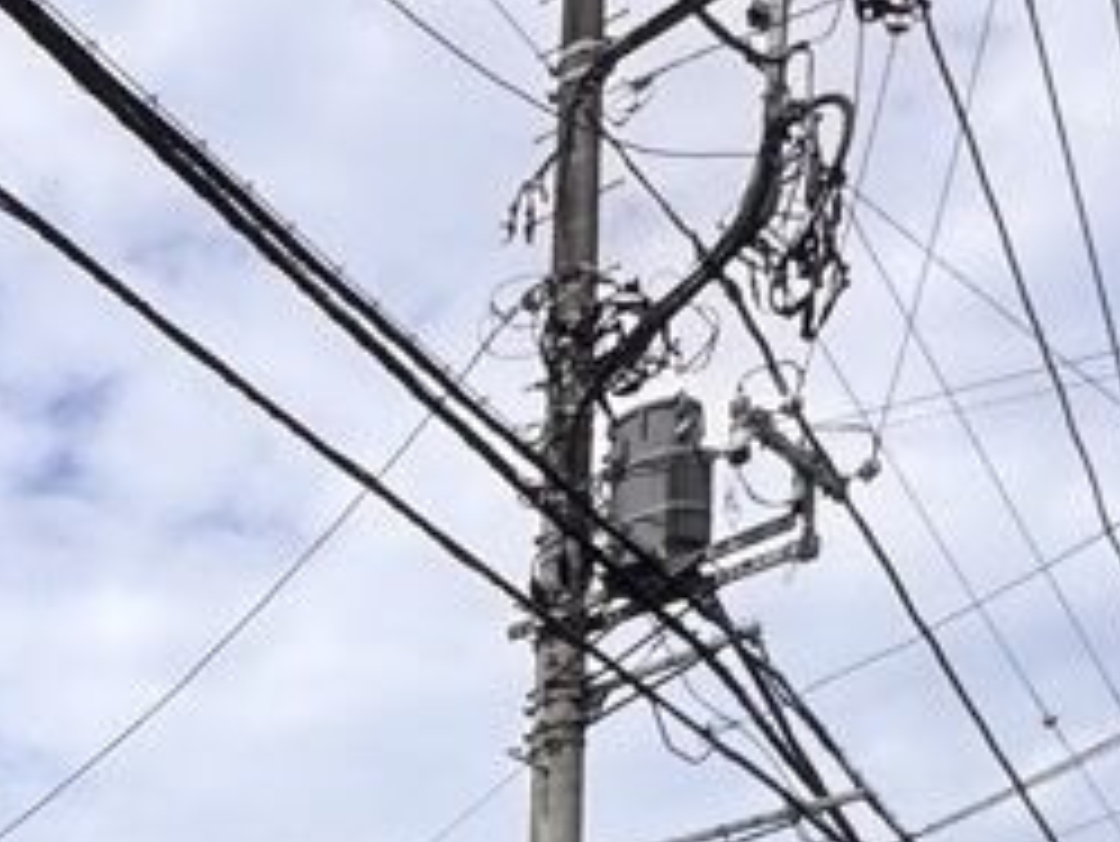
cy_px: 1869
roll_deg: +0.5
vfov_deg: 14.9
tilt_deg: -2.5
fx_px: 2331
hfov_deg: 21.8
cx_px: -625
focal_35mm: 72
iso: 40
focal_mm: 2.22
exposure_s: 1/1637
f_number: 2.2
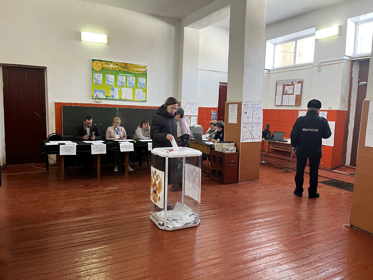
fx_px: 280
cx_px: 186
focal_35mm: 26
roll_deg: -1.4
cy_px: 140
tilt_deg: -6.5
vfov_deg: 53.1
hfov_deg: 67.3
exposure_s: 1/50
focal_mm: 5.1
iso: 64
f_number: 1.6
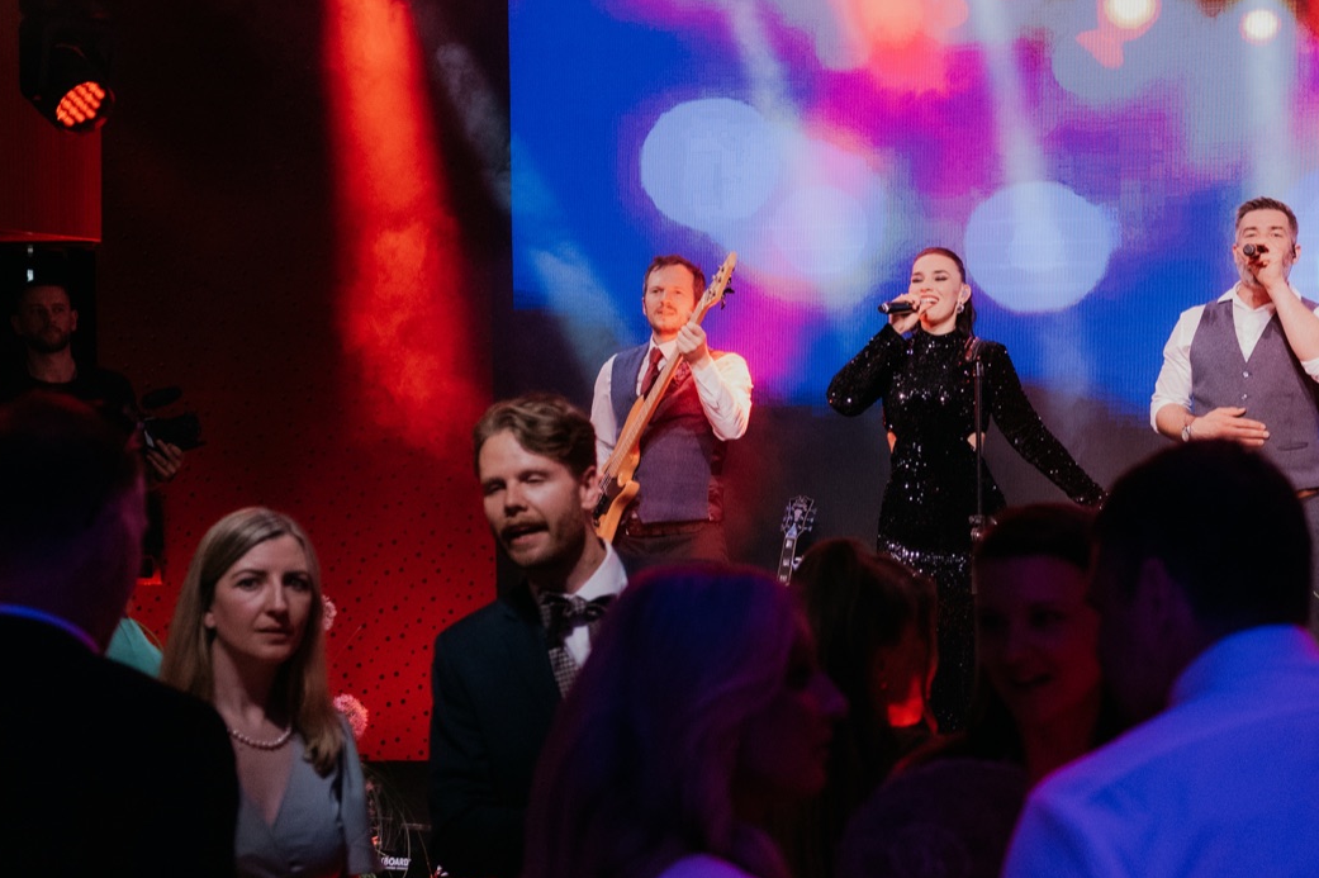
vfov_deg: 18.4
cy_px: 440
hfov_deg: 26.7
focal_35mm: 74
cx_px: 1111
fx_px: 2710
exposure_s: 1/200
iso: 4500
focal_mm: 35
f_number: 2.8
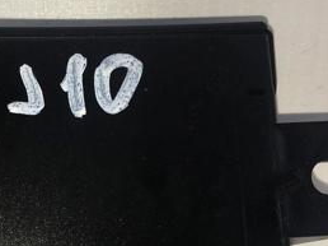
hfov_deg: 26.5
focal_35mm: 72
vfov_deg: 19.7
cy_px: 257
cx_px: 56
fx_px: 682
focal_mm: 4.15
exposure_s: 1/591
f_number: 2.2
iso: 25
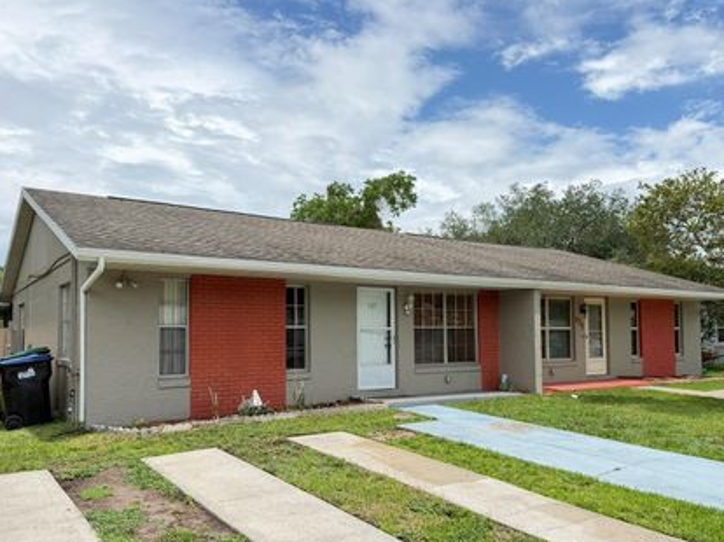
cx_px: 378
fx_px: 606
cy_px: 309
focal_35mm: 29
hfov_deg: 61.7
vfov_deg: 48.0
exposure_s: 1/2370
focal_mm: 6.76
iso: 80
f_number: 1.78
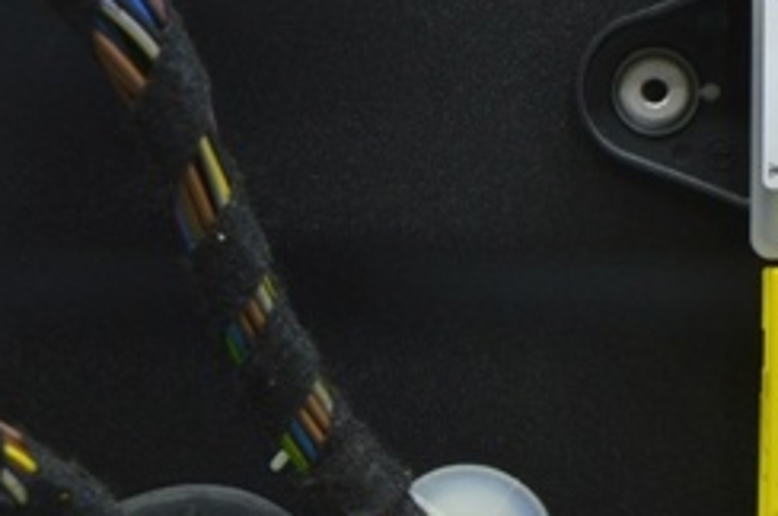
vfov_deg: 6.3
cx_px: 752
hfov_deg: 9.5
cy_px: 250
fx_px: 4668
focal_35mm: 216
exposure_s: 1/20
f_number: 5.6
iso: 400
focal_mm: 55
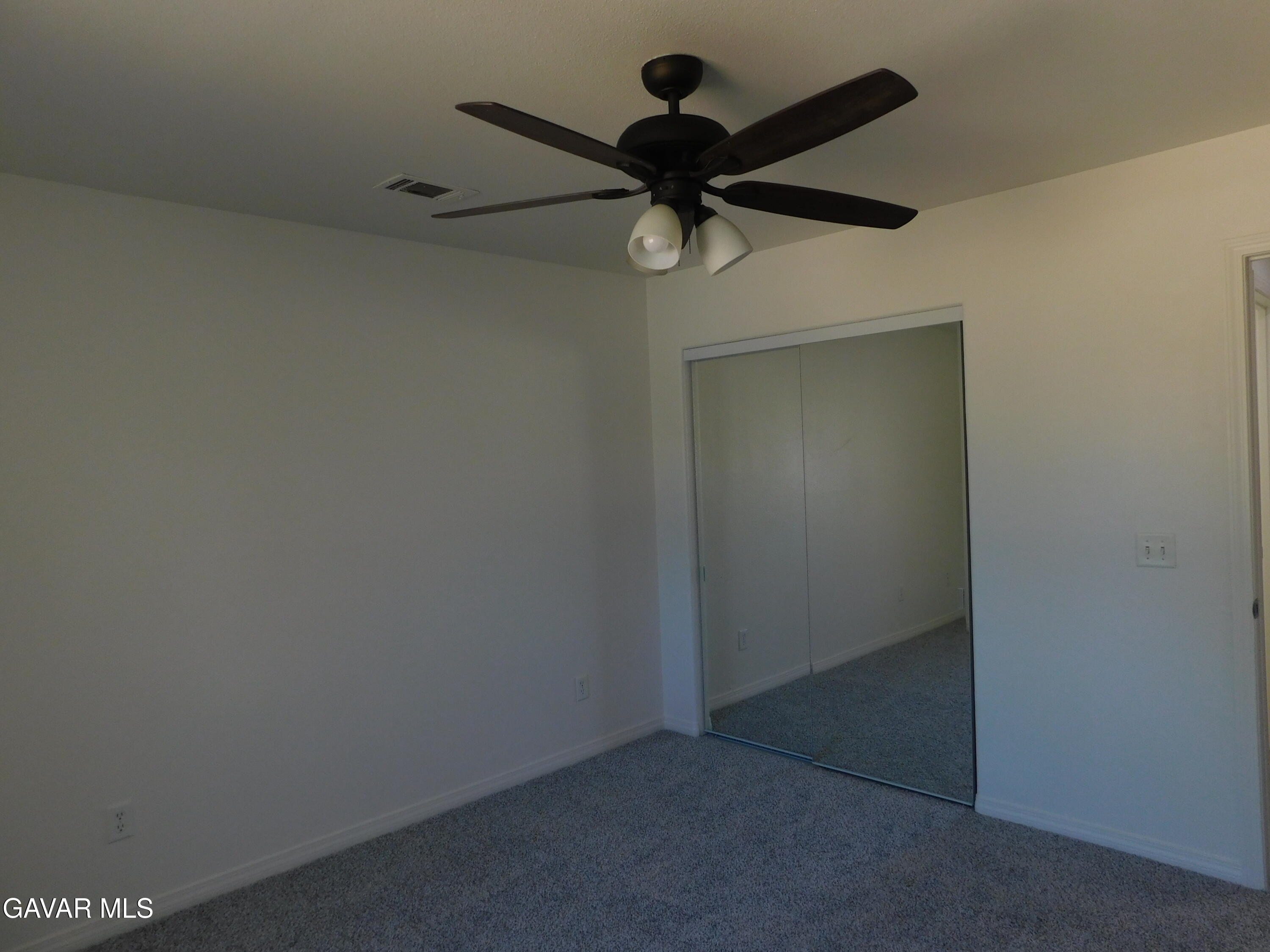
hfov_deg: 73.9
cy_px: 476
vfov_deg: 58.9
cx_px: 635
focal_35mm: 23
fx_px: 844
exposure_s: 1/60
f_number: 3
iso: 125
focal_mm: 4
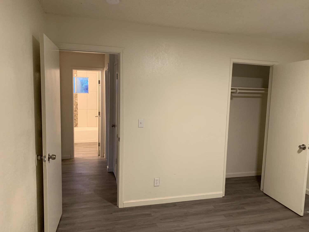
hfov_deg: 67.3
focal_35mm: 26
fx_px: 232
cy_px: 116
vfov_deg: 53.1
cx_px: 154
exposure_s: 1/60
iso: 250
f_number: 1.8
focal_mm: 4.25
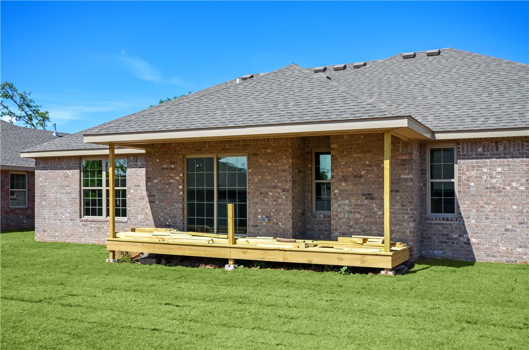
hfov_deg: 53.2
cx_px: 264
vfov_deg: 36.7
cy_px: 175
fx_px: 528
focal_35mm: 36
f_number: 8
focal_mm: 24
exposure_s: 1/250
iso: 125
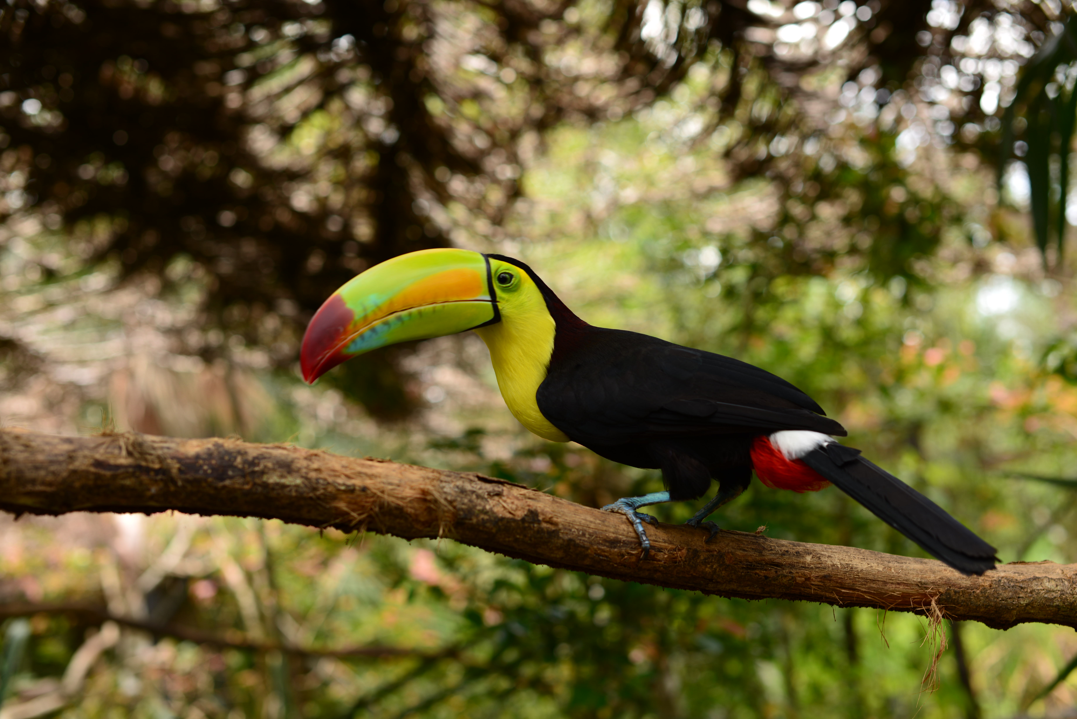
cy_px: 360
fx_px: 1496
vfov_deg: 27.0
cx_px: 538
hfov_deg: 39.6
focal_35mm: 50
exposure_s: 1/50
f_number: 3.5
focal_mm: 50
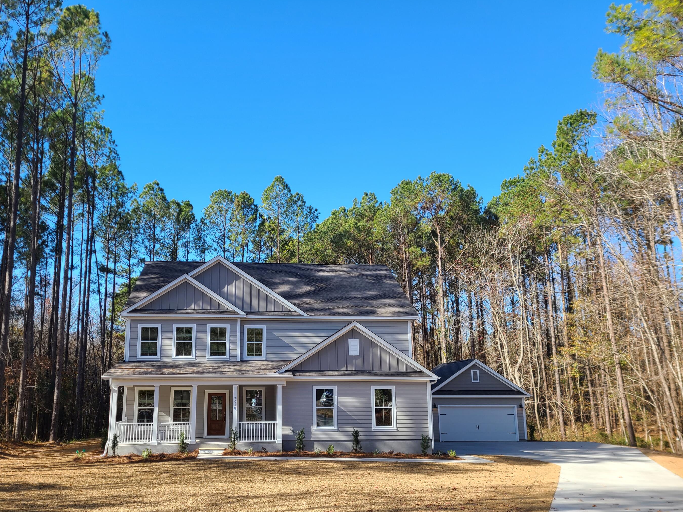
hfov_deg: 61.5
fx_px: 572
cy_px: 283
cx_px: 303
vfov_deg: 48.1
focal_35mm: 29
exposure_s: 1/840
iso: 40
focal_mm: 5.4
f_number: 1.8
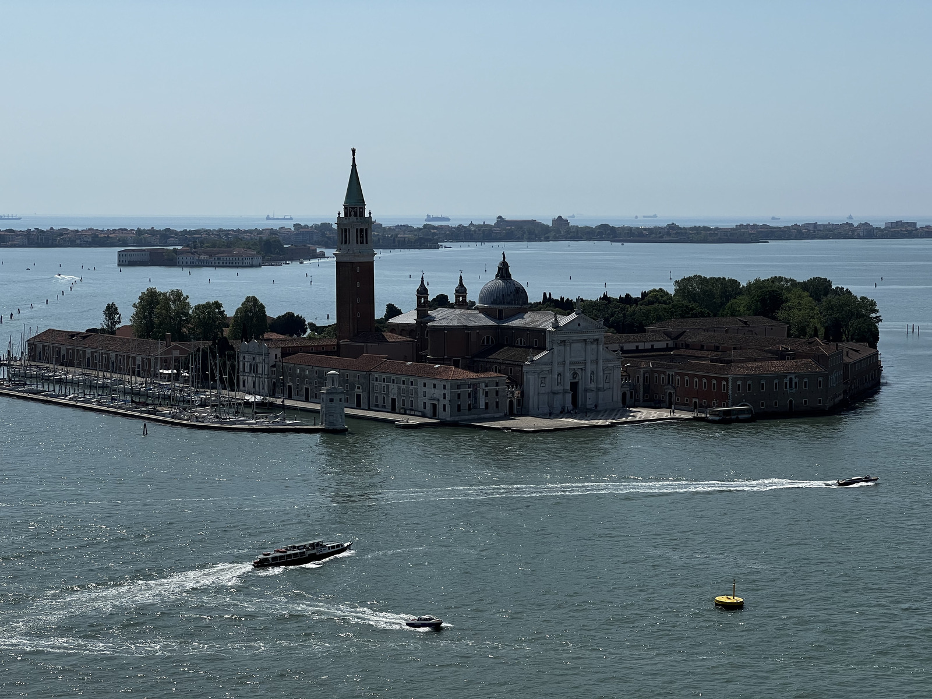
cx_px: 466
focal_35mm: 77
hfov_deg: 25.3
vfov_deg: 19.1
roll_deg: +0.1
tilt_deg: -3.4
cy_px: 350
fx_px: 2073
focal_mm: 9
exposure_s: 1/2320
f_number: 2.8
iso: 32
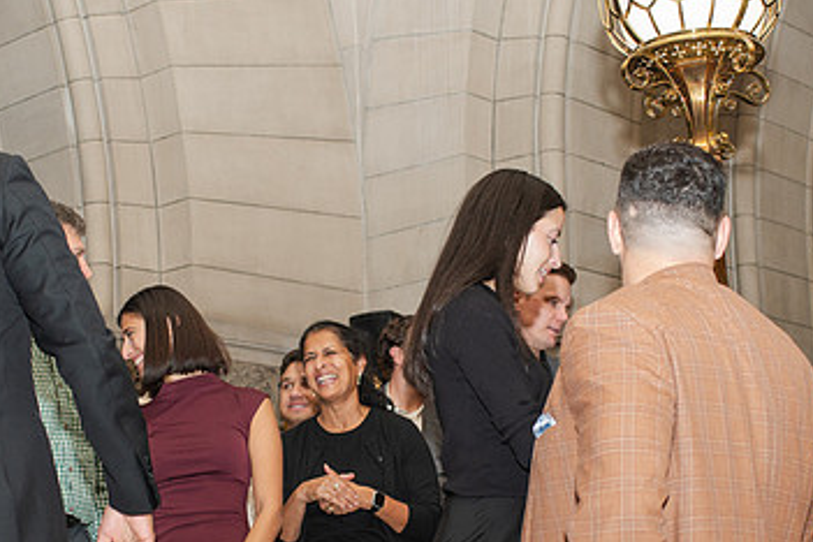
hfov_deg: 25.9
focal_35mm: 78
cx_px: 306
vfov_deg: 17.4
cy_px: 401
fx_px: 1761
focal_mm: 35
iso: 1000
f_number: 3.5
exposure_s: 1/200
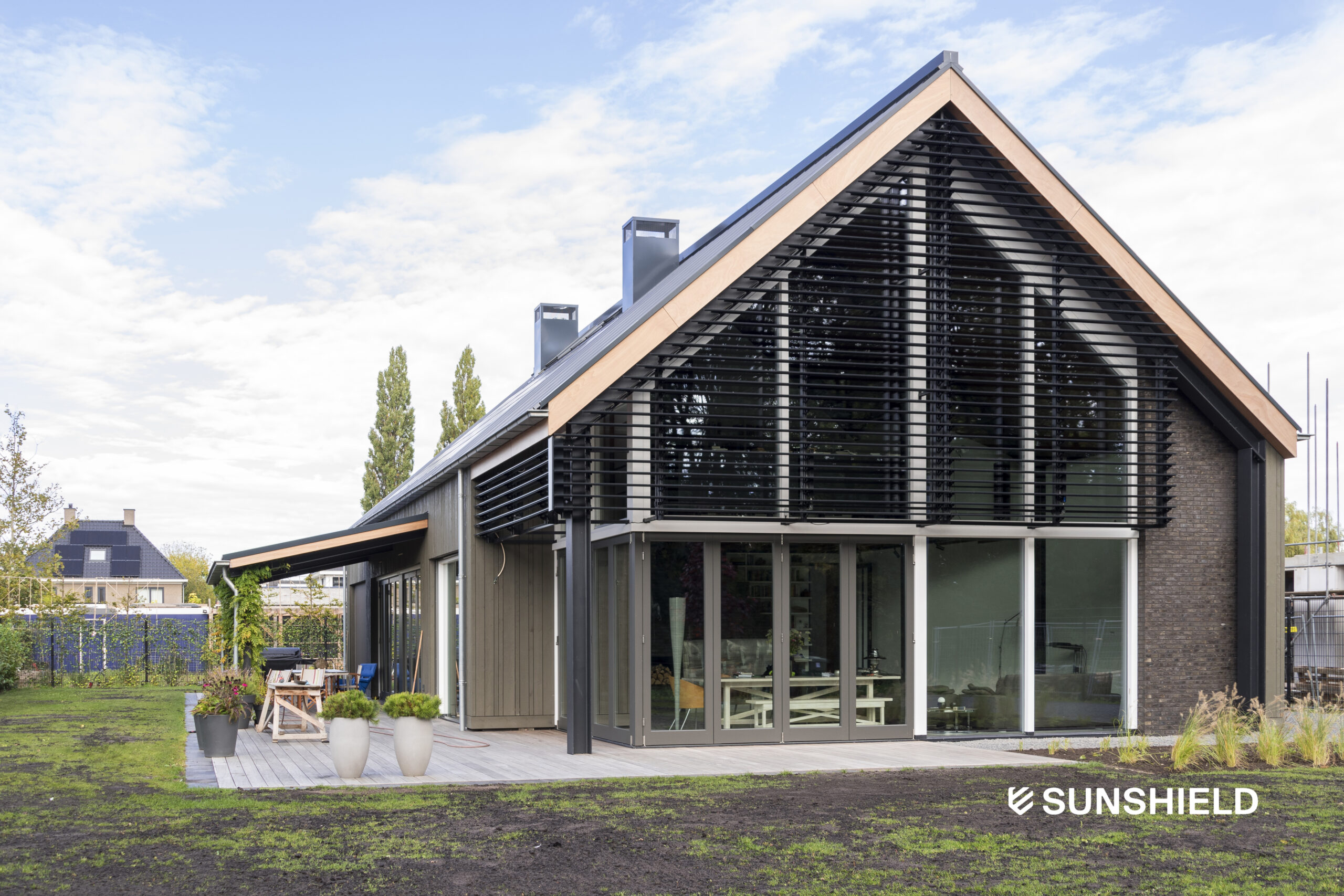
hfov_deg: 53.1
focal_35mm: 36
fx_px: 1344
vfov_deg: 36.9
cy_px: 448
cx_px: 672
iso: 100
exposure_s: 1/60
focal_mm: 24
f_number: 7.1
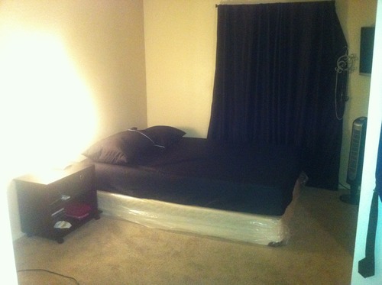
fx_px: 385
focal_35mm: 35
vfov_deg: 40.6
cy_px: 142
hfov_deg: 52.7
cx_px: 191
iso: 1000
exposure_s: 1/15
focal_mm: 3.85
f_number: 2.8
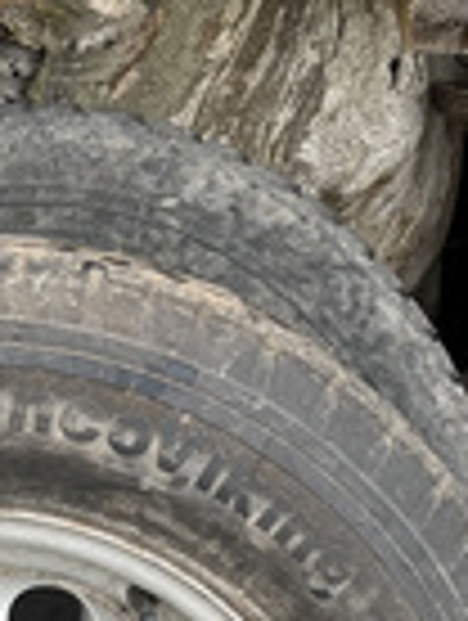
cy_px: 932
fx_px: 1689
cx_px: -29
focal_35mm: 94
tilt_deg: -49.1
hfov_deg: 15.4
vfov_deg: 18.5
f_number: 1.6
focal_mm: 5.1
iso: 64
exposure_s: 1/121
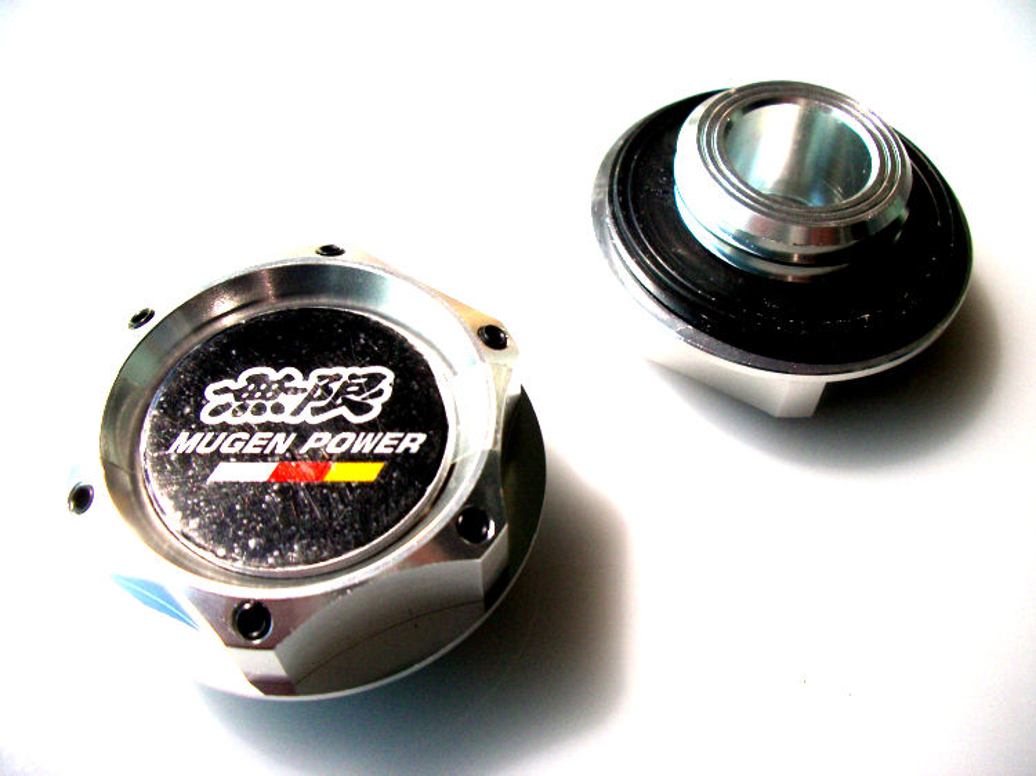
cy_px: 388
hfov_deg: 52.6
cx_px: 518
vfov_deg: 40.7
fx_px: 1047
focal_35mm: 35
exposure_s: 1/80
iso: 100
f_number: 2.6
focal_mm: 5.8
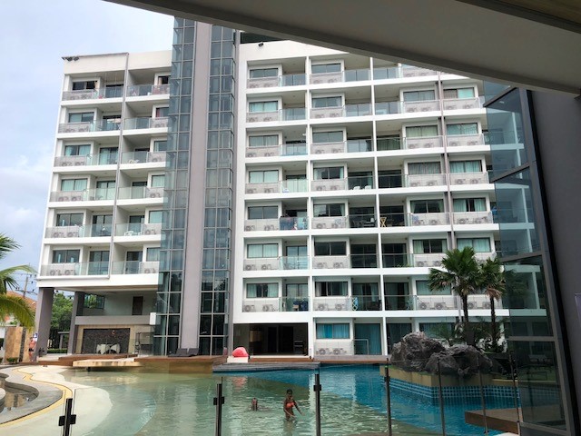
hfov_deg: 63.4
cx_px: 290
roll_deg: -0.6
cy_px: 218
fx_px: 470
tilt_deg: +15.6
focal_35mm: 28
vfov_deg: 49.7
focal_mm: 4
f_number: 1.8
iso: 20
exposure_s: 1/813
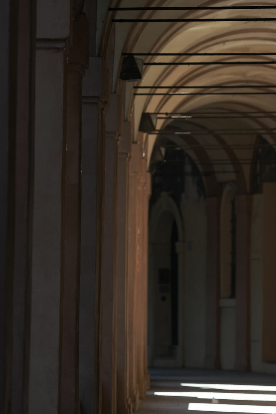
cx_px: 222
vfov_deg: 6.8
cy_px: 240
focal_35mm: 302
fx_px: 3474
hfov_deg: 4.5
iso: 100
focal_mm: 135
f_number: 4.5
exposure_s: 1/125
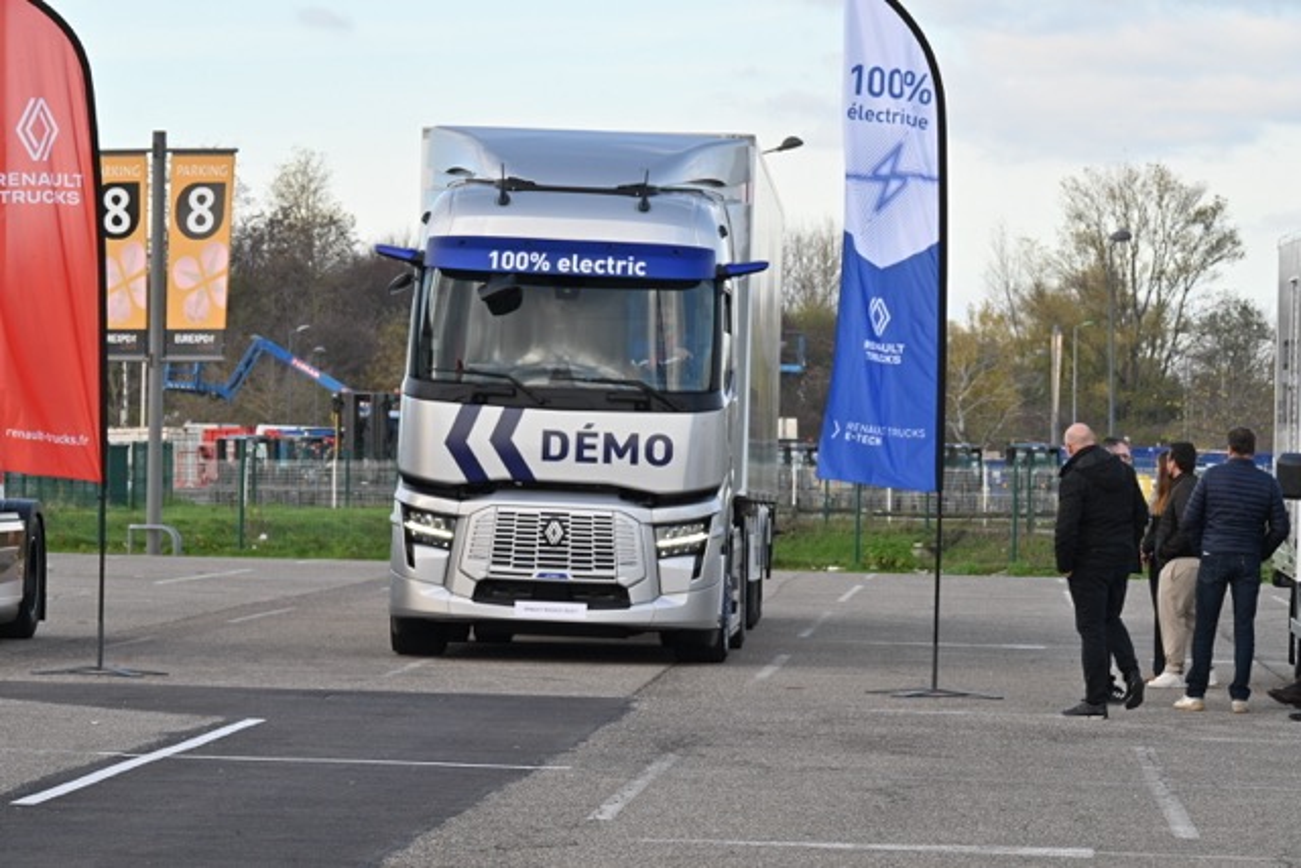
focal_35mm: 185
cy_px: 434
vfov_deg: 7.4
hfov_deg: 11.1
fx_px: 6687
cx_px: 650
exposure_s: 1/100
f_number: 20
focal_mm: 185
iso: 640
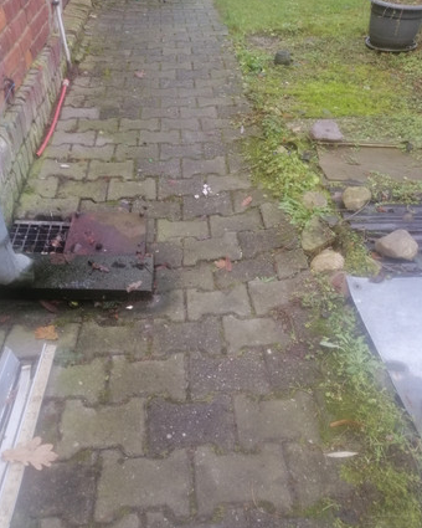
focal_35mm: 31
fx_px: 484
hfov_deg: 47.1
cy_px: 284
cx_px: 198
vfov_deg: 57.1
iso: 100
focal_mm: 3.95
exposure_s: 1/100
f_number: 1.8
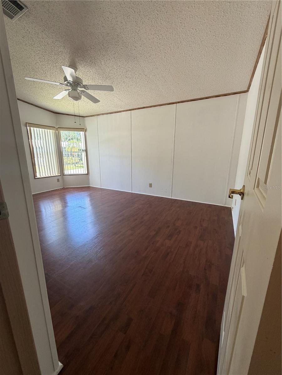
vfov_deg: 102.1
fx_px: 152
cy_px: 188
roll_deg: +0.3
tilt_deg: -13.5
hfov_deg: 85.7
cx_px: 141
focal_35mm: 14
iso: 200
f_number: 2.2
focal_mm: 2.22
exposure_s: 1/121
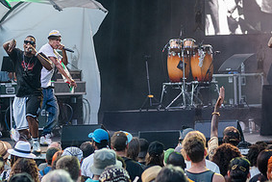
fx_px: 1860
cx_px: 74
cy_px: 61
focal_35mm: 246
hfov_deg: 8.4
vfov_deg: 5.6
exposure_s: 1/400
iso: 2000
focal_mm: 120
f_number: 4
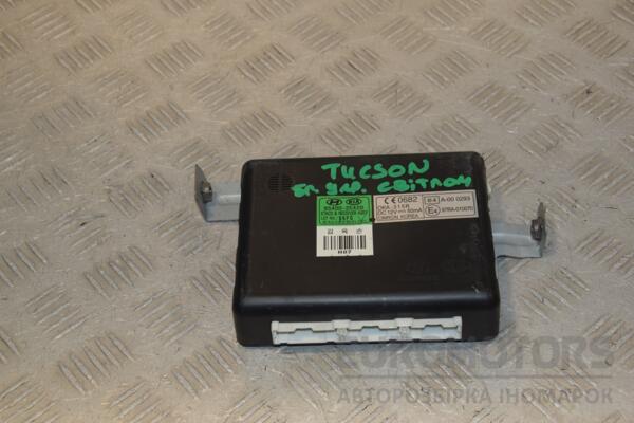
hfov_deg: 29.9
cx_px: 317
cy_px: 212
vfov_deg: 20.2
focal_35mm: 68
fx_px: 1189
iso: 800
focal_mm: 45
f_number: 9
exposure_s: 1/200
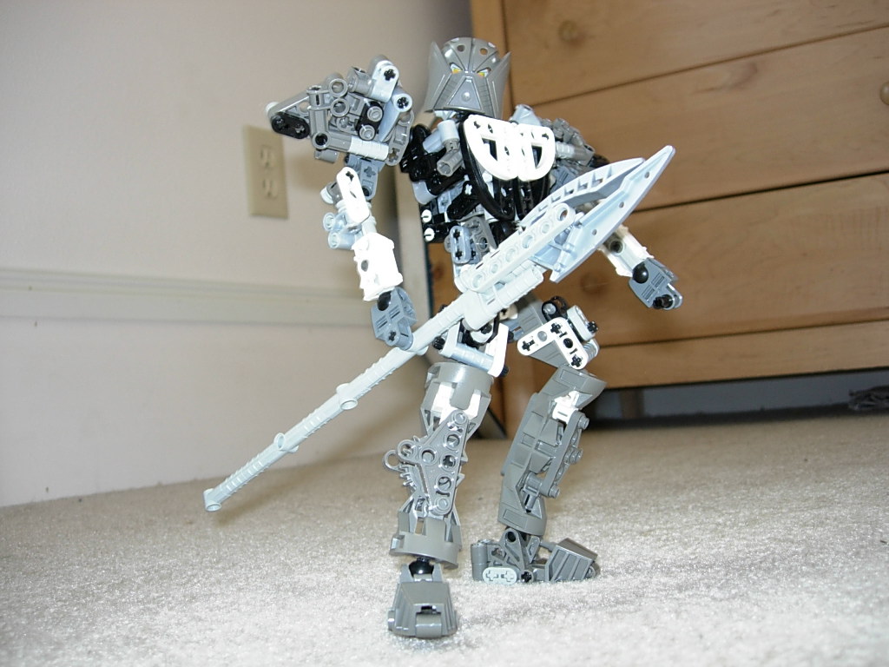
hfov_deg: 49.0
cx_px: 444
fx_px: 976
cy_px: 334
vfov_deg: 37.7
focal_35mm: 38
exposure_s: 1/32
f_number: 2.8
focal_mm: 7.8
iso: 79
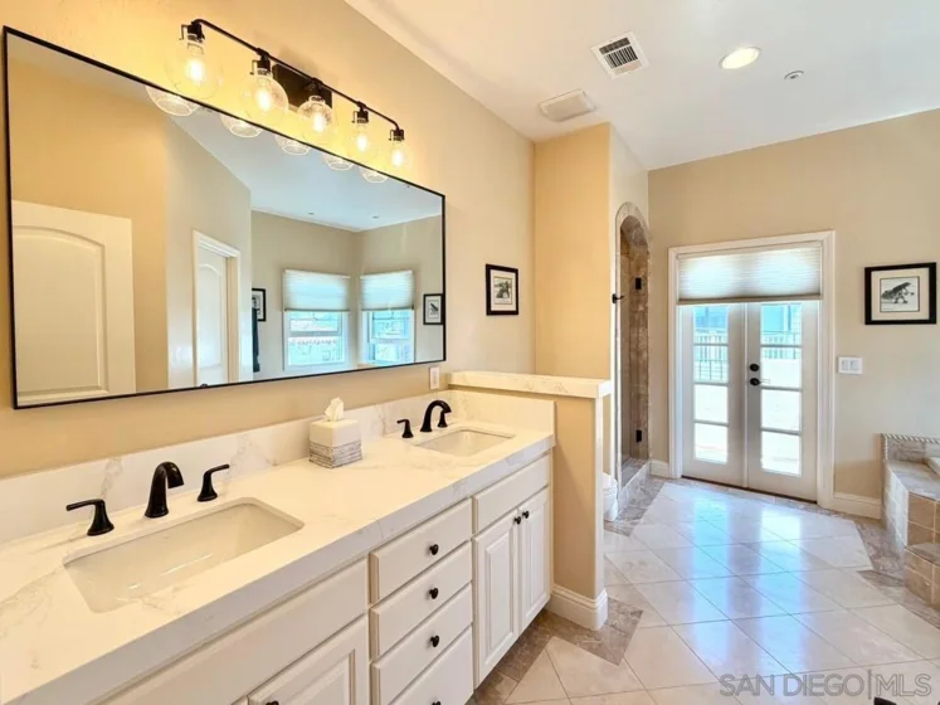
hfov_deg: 102.1
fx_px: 380
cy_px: 352
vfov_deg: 85.7
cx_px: 470
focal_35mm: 14
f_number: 2.2
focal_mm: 2.22
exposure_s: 1/120
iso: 64
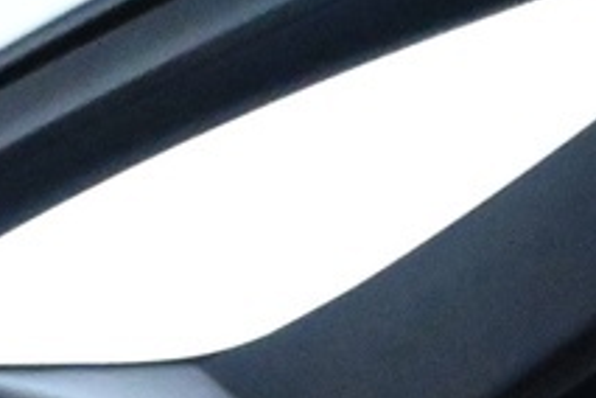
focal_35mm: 223
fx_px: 3690
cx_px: -893
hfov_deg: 8.4
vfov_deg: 5.5
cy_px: 1491
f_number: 3.8
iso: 10000
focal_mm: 19.5
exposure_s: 1/125
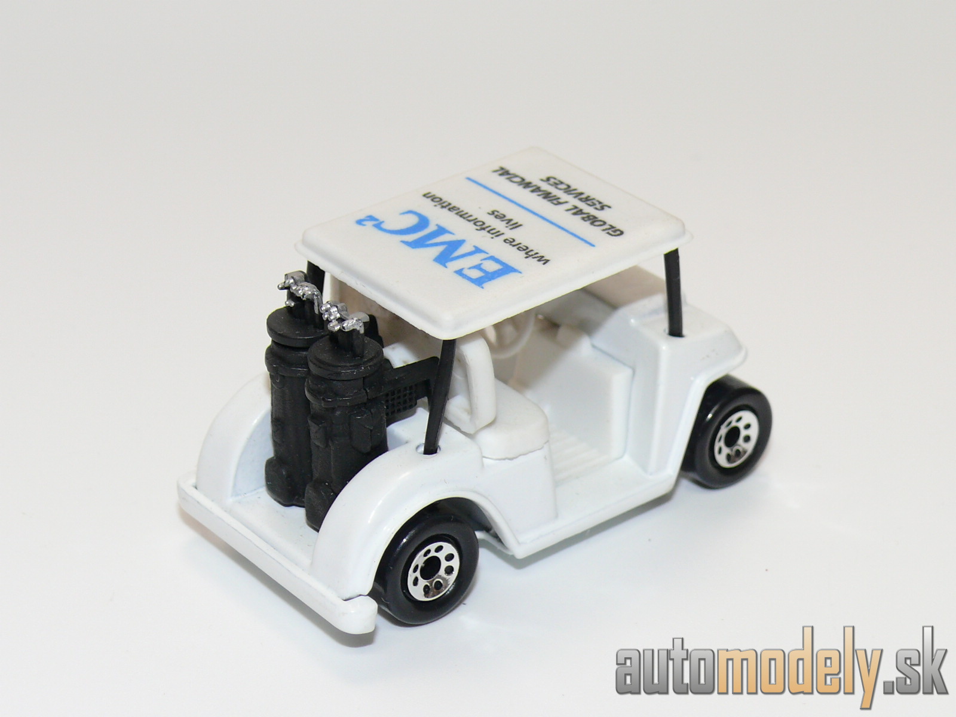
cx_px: 478
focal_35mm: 87
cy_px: 358
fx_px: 2403
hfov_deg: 22.5
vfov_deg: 17.0
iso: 100
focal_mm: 12.3
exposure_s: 1/30
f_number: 4
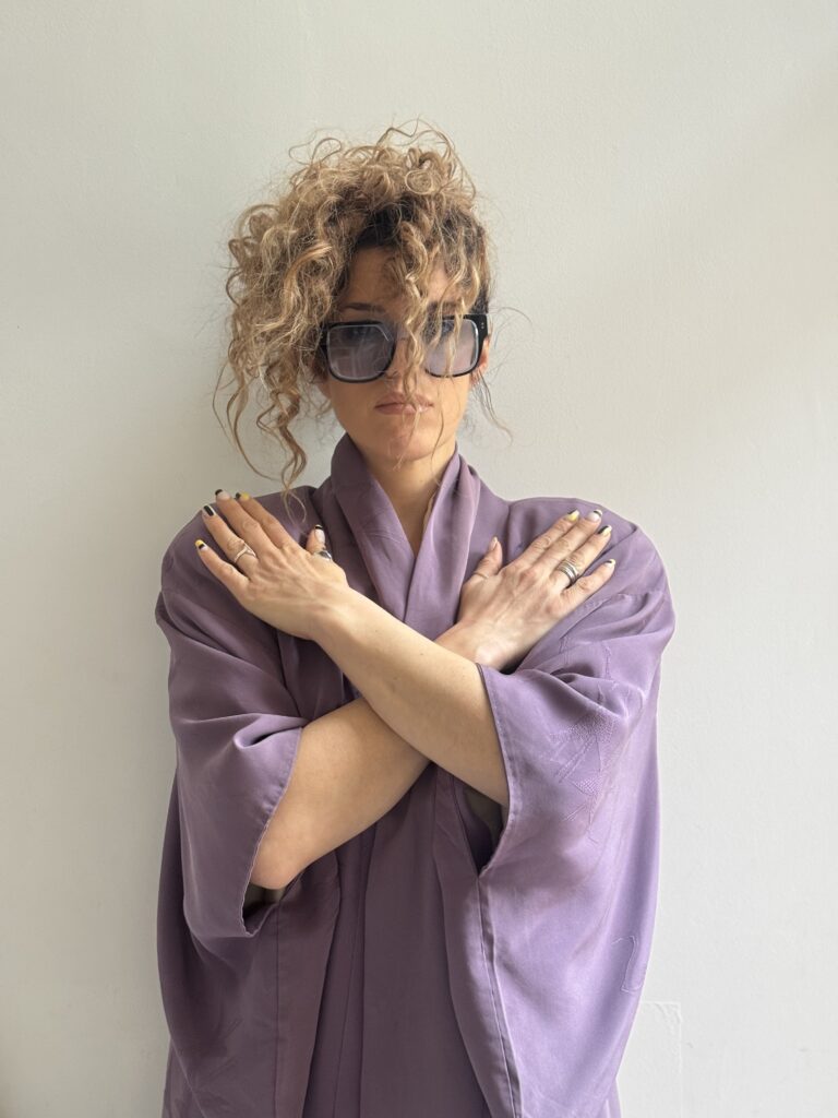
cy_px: 559
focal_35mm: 48
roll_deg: +0.1
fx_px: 1549
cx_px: 419
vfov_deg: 39.7
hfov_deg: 30.3
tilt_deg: +2.0
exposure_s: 1/100
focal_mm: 6.76
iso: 100
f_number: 1.78
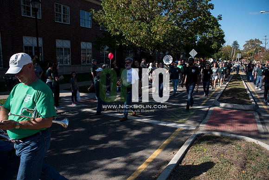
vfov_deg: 53.2
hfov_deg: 73.7
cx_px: 134
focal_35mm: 24
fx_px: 179
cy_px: 90
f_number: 4.5
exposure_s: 1/1600
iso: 250
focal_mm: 24
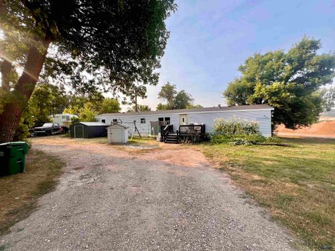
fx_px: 126
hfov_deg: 106.2
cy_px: 126
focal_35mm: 13
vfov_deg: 89.9
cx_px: 168
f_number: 1.8
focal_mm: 1.57
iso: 32
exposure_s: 1/995
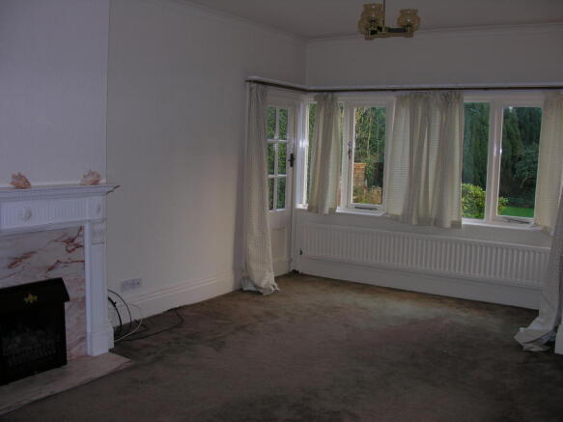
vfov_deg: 40.7
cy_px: 211
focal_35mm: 35
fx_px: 569
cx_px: 282
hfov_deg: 52.6
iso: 50
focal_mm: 8.9
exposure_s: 1/60.1
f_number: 2.8
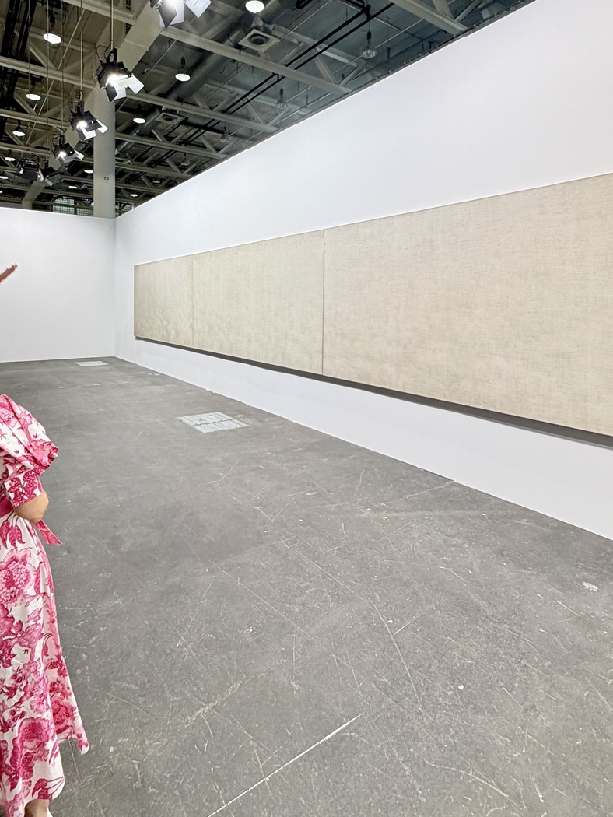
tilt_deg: +0.3
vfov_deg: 80.6
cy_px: 319
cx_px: 268
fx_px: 472
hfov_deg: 65.7
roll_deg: -0.5
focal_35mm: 20
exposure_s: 1/82
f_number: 2.2
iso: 125
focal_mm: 2.22
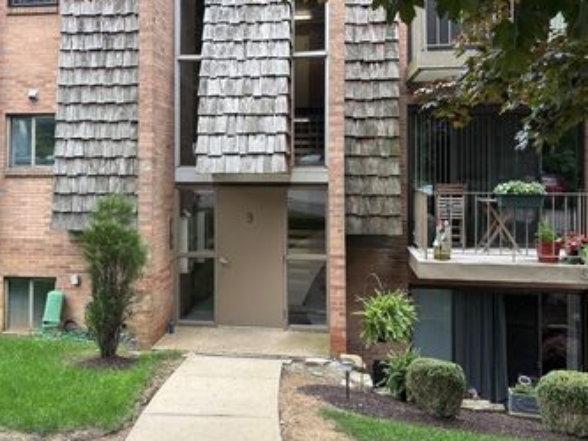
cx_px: 226
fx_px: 663
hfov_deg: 47.5
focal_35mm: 39
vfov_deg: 36.6
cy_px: 156
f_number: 1.6
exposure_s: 1/139
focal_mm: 5.96
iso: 32
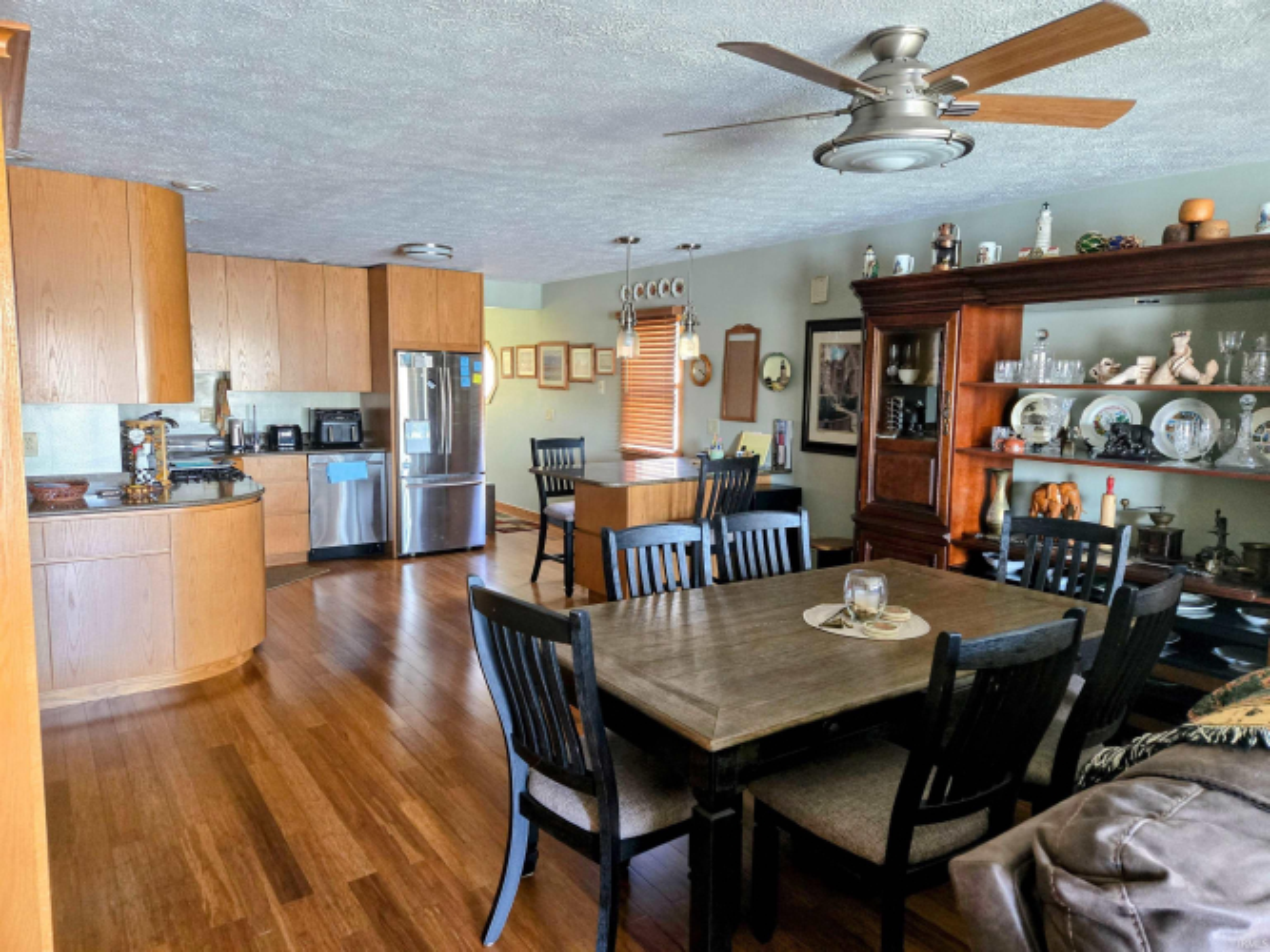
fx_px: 844
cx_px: 635
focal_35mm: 23
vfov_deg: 58.9
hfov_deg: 73.9
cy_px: 476
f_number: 1.8
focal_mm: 5.4
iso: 500
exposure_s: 1/60
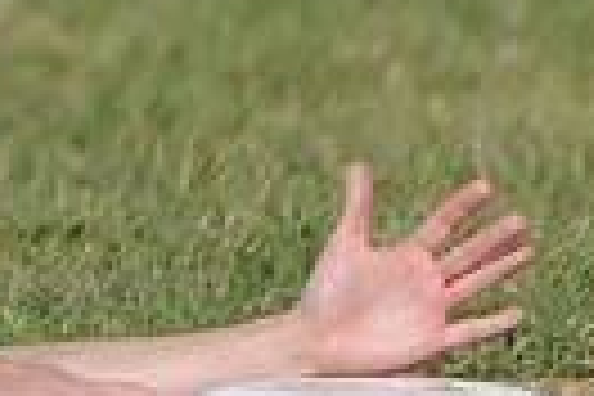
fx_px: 43359
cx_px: -338
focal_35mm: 2628
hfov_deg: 0.8
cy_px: -137
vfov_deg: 0.5
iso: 200
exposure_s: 1/1600
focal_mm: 400
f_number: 4
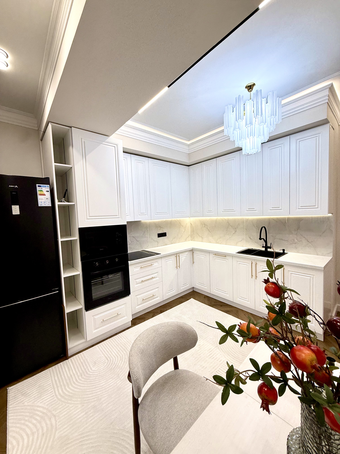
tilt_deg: -3.8
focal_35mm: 14
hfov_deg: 85.7
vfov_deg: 102.1
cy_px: 227
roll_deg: +2.3
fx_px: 183
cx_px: 170
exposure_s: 1/208
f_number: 2.2
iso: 64
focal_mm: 2.22
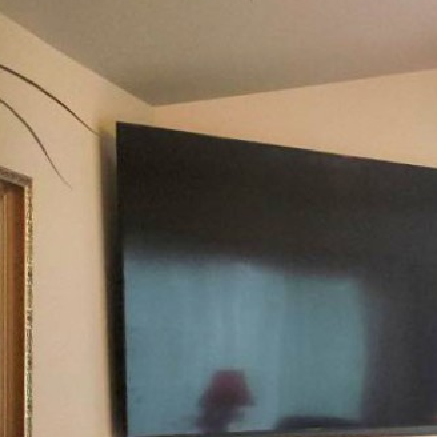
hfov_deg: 16.4
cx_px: 813
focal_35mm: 87
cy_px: 454
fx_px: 1243
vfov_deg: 19.3
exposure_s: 1/120
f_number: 2.4
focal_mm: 4.3
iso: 200
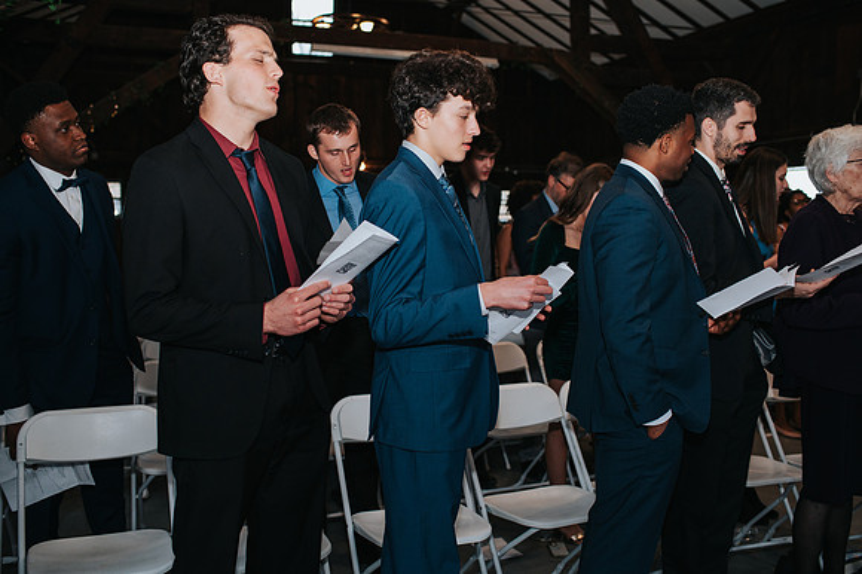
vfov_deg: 37.8
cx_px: 431
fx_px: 838
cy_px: 287
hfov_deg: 54.5
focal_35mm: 35
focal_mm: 35
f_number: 2.8
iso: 1000
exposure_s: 1/160
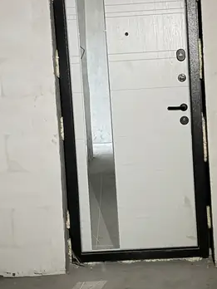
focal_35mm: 62
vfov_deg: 31.1
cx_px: 148
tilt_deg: -4.5
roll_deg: +3.4
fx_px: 518
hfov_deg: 23.5
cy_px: 110
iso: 1000
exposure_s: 1/17
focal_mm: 6.76
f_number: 1.78
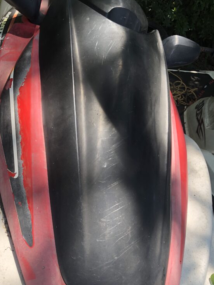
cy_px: 171
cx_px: 87
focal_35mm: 39
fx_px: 322
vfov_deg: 47.6
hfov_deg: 36.7
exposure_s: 1/324
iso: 20
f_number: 1.8
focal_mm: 4
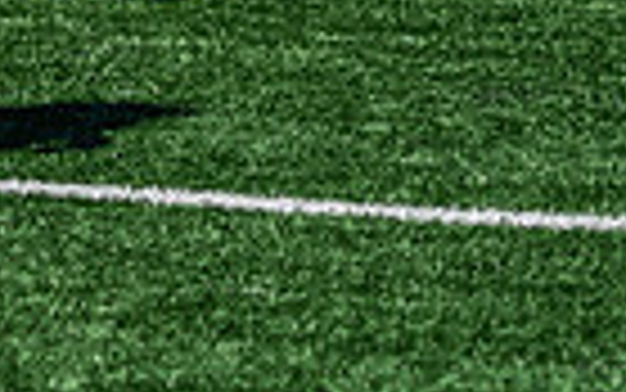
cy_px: -453
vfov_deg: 2.0
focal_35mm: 652
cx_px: -117
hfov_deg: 3.2
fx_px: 11128
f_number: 2.8
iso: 160
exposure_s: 1/5000
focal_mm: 102
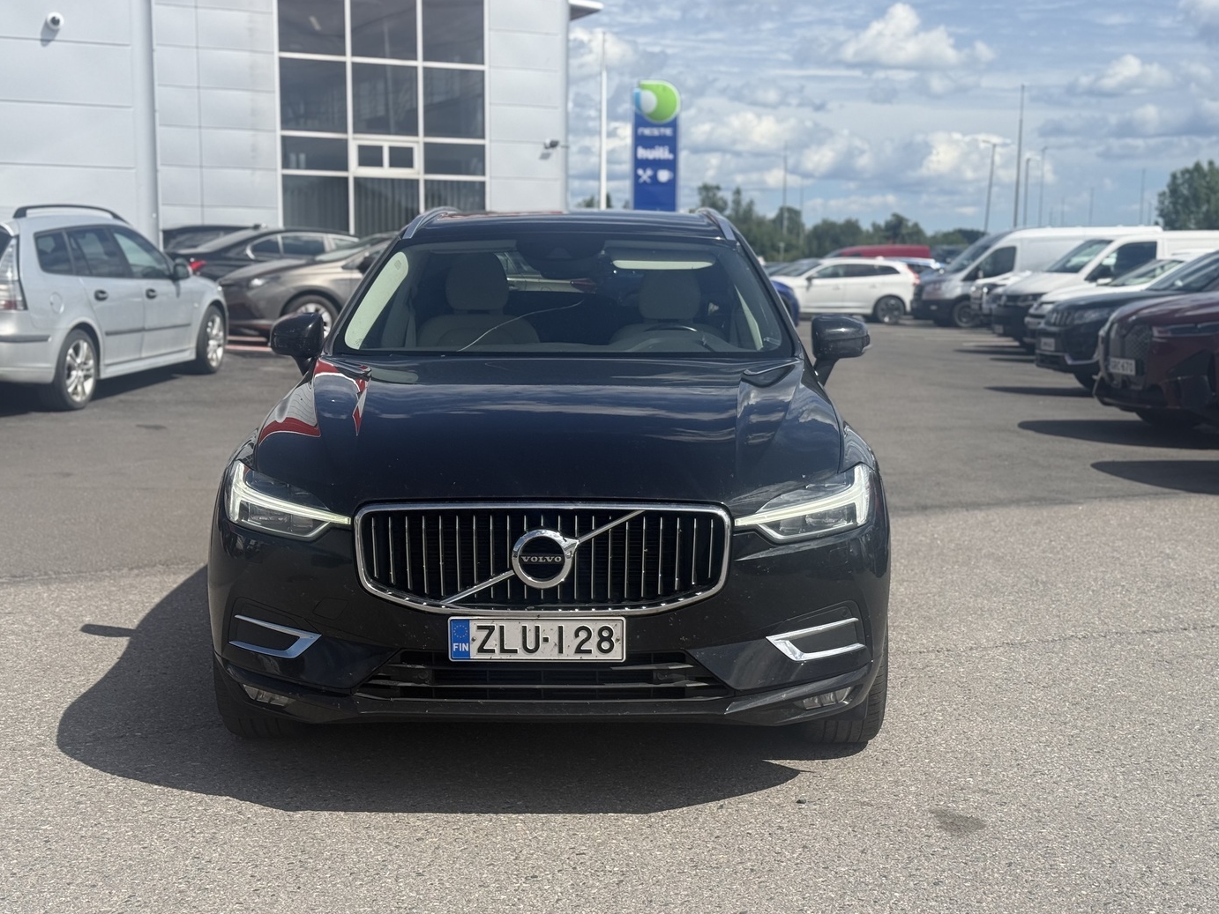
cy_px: 472
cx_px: 598
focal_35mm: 50
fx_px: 1761
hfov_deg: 38.2
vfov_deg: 29.1
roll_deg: -0.1
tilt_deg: -6.3
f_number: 1.78
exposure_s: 1/6024
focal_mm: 6.76
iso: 80
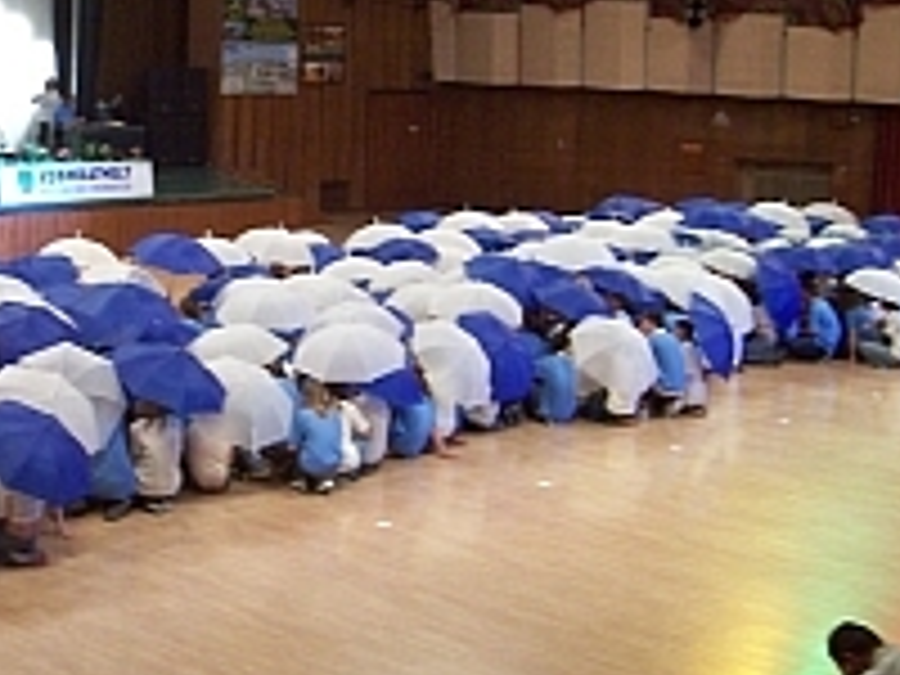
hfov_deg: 28.3
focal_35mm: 68
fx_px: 1768
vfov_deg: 21.6
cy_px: 274
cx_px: 279
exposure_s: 1/30
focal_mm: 5.6
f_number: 2.7
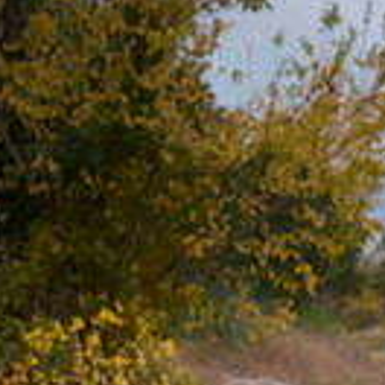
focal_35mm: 246
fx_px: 3095
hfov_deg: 7.1
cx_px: 373
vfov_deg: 7.0
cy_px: 598
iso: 800
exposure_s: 1/400
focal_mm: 85
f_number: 11
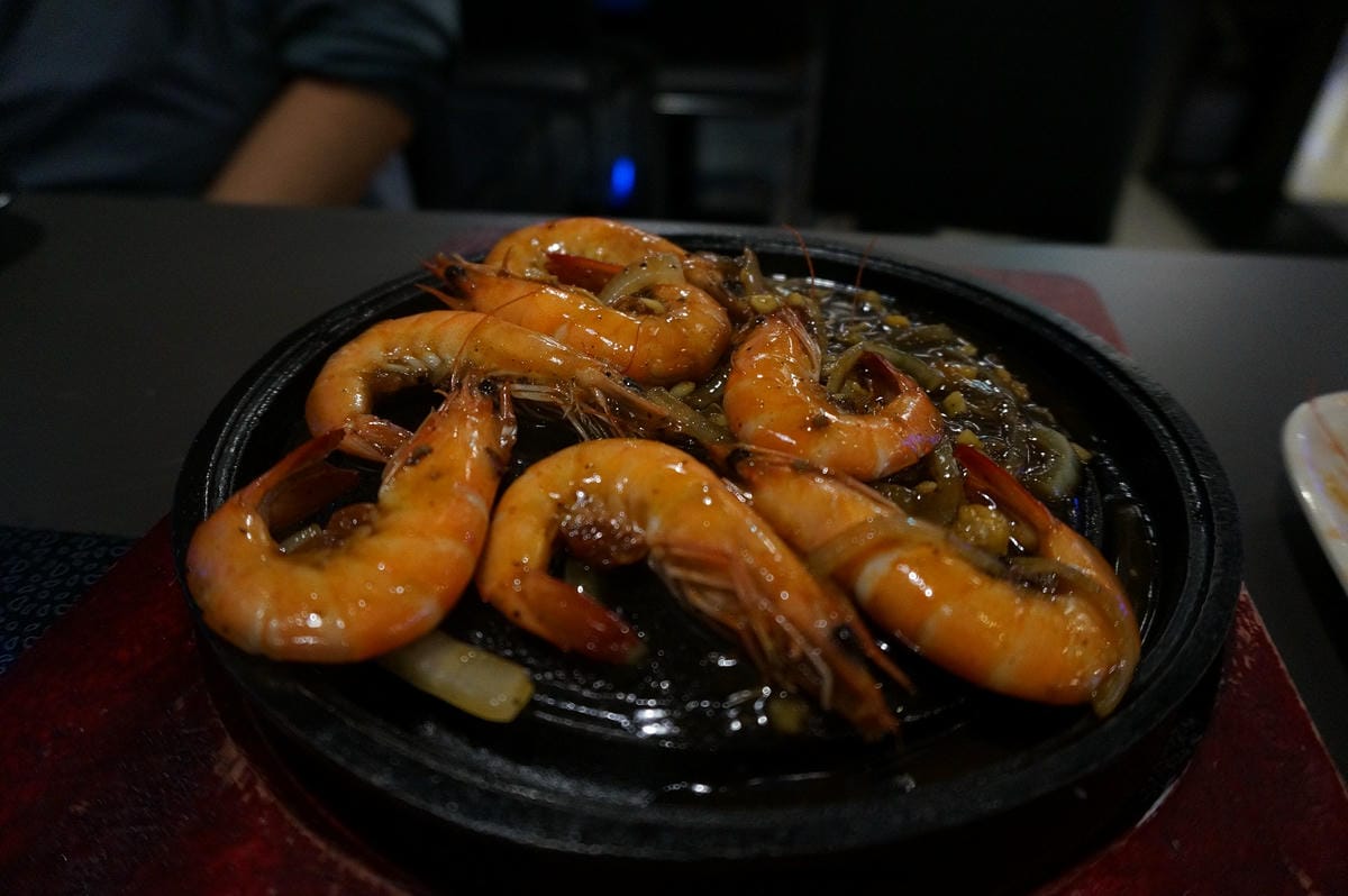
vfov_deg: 53.1
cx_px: 674
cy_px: 448
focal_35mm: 24
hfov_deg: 73.8
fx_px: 898
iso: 1600
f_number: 4
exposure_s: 1/60
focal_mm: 16
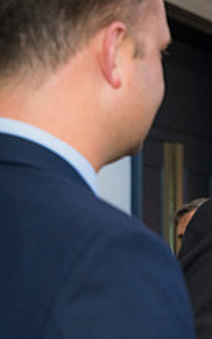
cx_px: 442
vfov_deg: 15.0
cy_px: 294
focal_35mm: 138
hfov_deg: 8.9
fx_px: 1274
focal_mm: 48
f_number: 4
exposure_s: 1/125
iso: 800
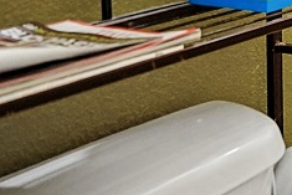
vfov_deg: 16.5
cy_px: -88
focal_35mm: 76
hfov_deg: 15.5
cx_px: 687
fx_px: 617
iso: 1600
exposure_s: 1/125
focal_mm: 14
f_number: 2.8
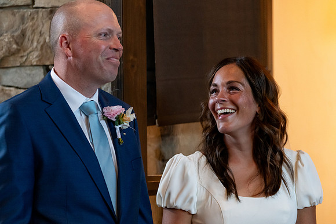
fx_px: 1721
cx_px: 168
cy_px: 112
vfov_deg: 7.4
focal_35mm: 185
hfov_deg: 11.2
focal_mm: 150
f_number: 2.8
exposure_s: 1/400
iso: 3200
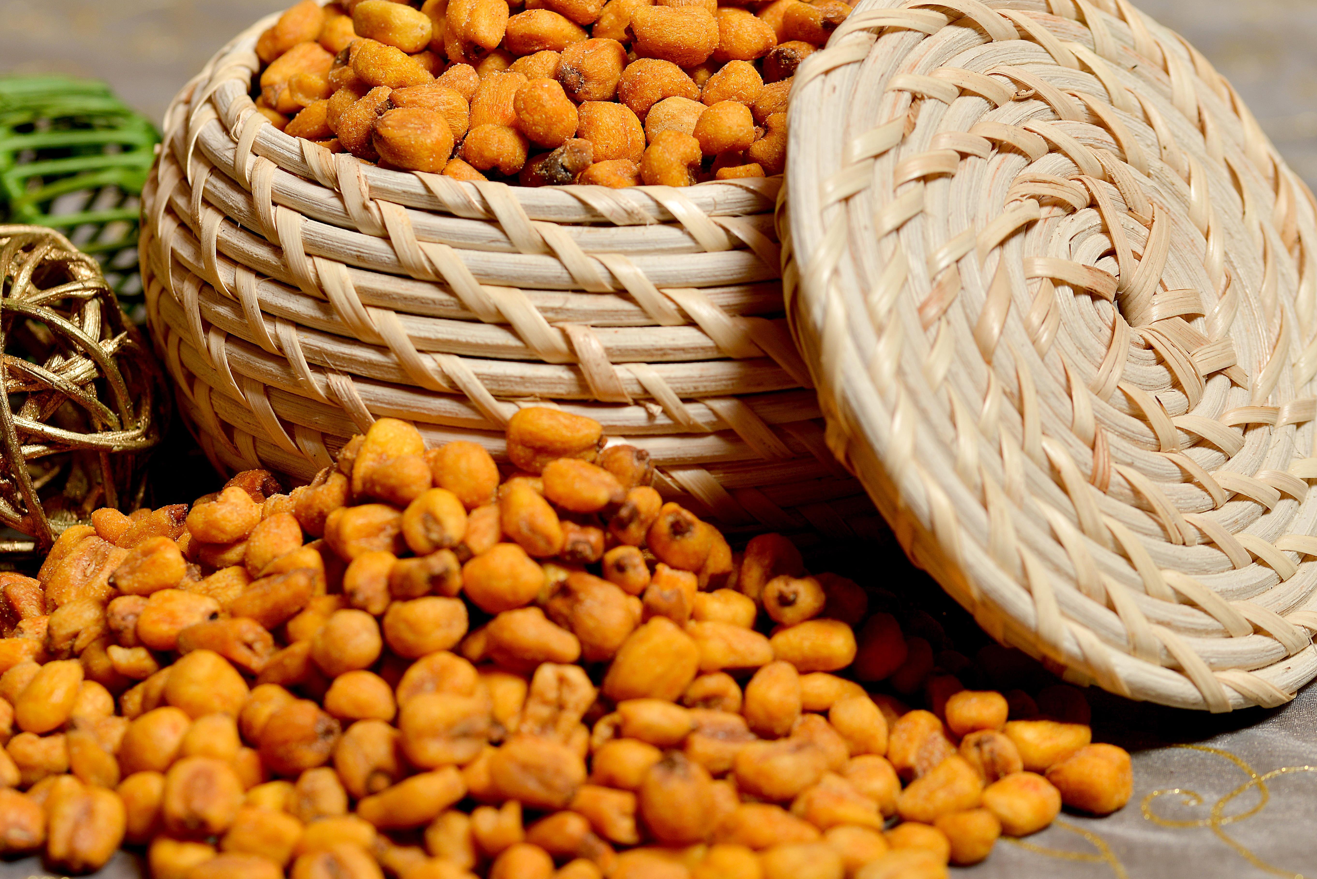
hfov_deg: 14.4
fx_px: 5196
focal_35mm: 142
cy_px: 434
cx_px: 588
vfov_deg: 9.7
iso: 100
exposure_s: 1/80
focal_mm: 105
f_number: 7.1
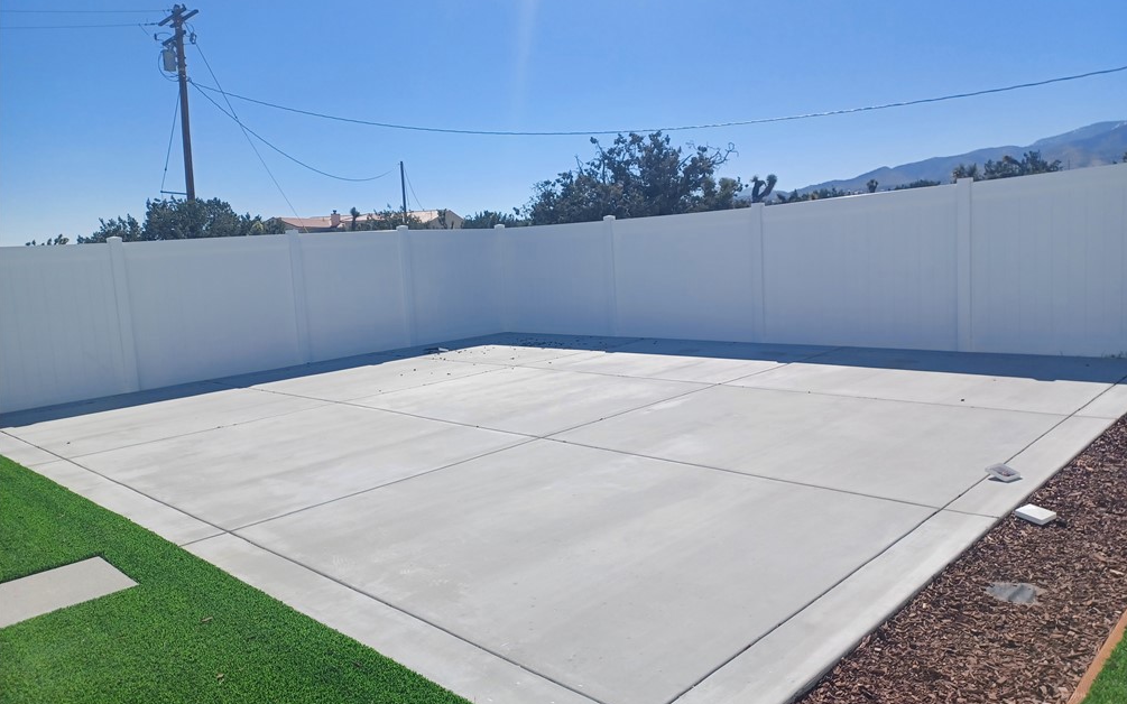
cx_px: 572
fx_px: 829
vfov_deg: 46.0
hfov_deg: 68.4
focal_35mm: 27
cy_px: 350
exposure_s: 1/729
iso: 32
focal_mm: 4.6
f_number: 1.8
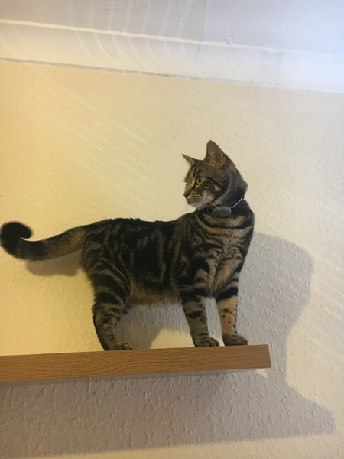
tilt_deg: +24.4
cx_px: 172
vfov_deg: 61.7
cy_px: 230
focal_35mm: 29
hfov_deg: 48.2
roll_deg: +4.2
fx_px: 384
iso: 400
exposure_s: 1/17
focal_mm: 4.15
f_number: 2.2
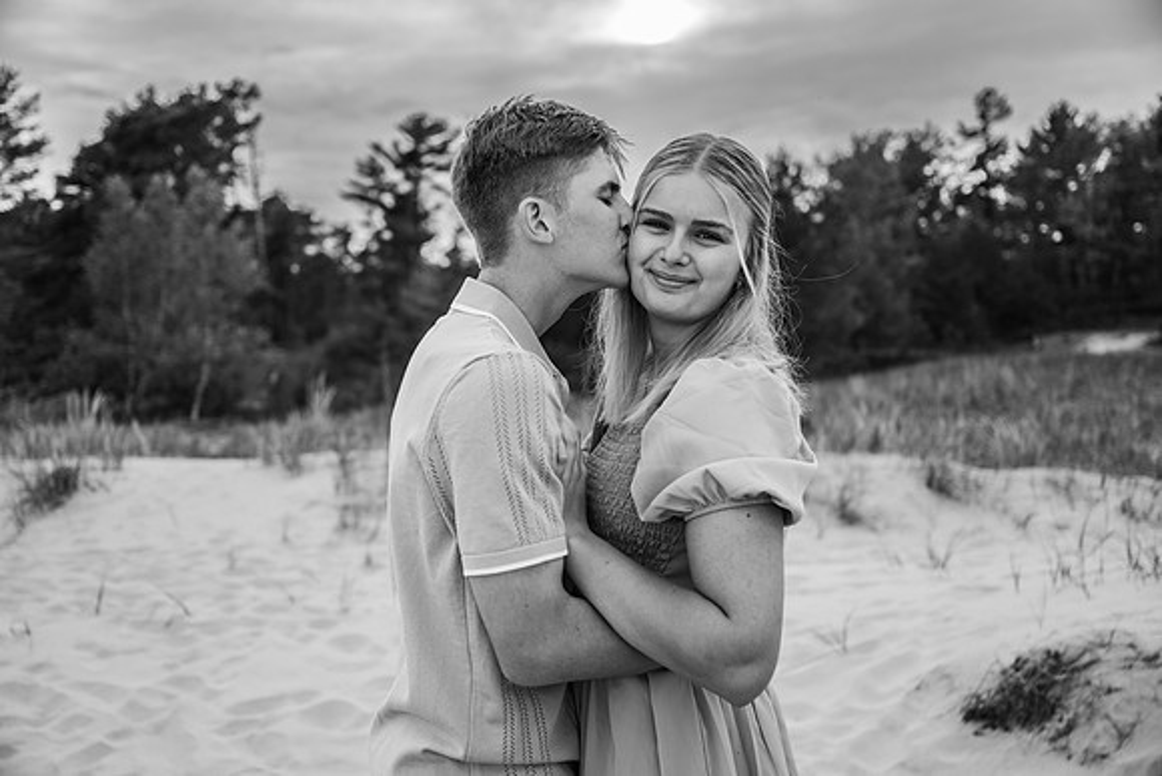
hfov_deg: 52.4
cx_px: 581
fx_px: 1182
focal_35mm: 37
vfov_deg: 36.3
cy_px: 388
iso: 200
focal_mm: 36
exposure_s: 1/1000
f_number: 2.8
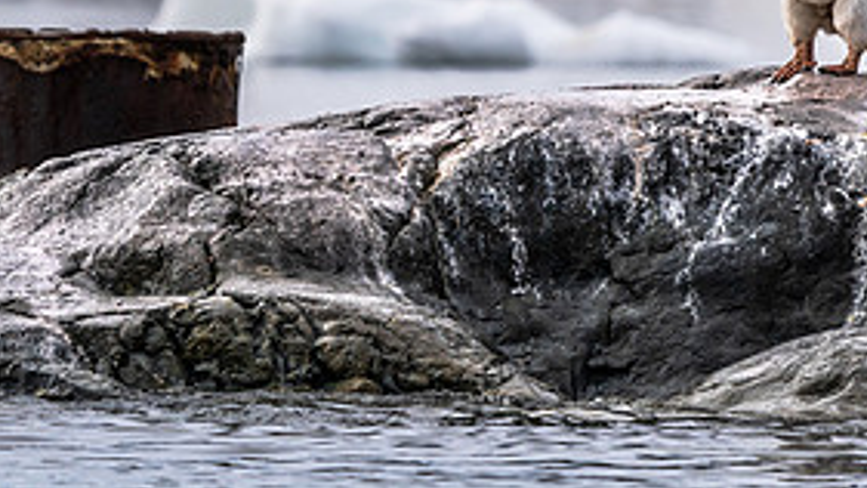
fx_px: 29194
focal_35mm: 1270
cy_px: -379
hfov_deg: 1.7
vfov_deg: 1.0
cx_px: 763
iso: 320
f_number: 7.1
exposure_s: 1/2000
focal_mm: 397
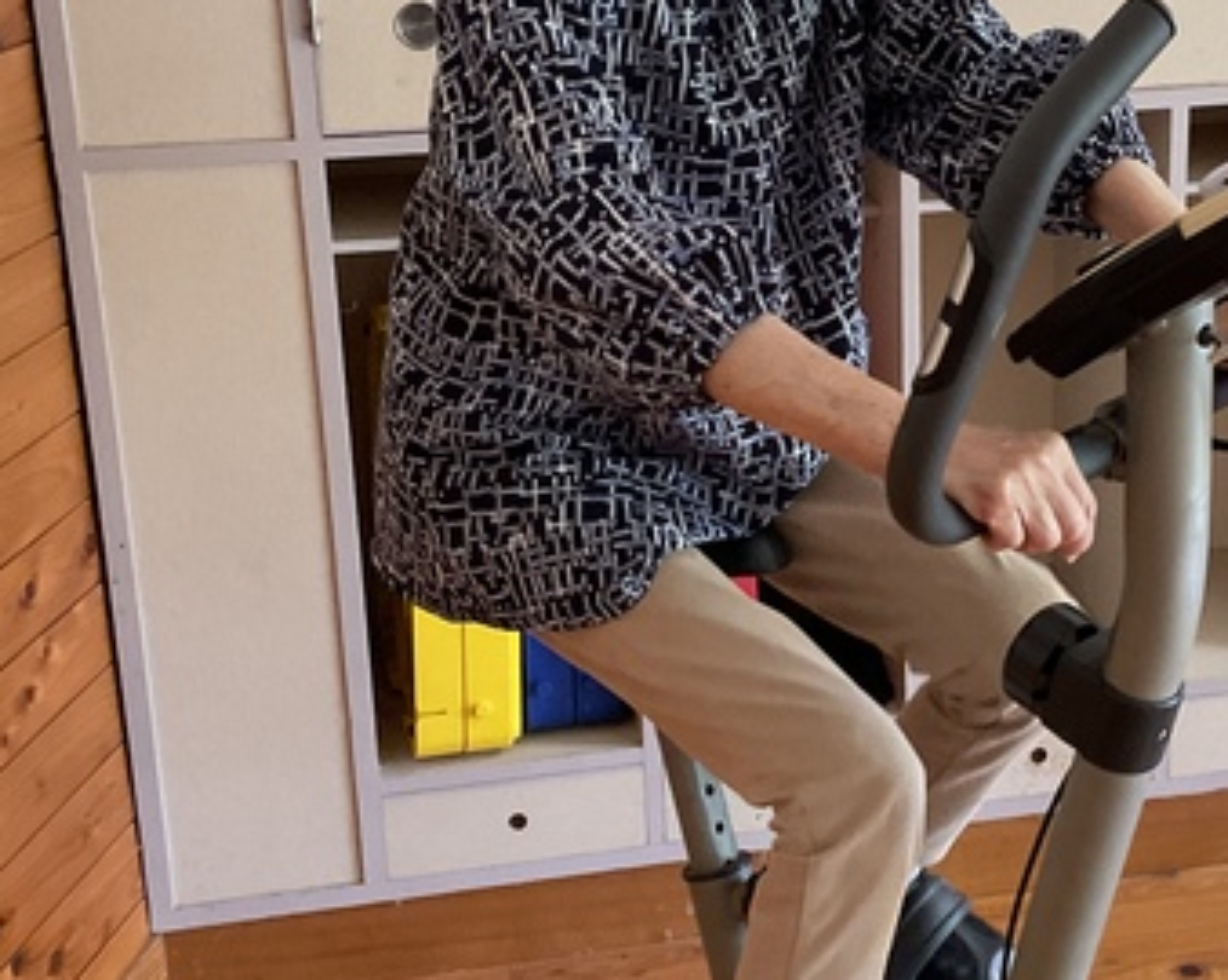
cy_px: 457
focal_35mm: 67
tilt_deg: -19.2
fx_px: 2434
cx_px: 876
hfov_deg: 28.0
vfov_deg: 22.8
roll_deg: +1.8
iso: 100
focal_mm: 3
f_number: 1.8
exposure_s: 1/60
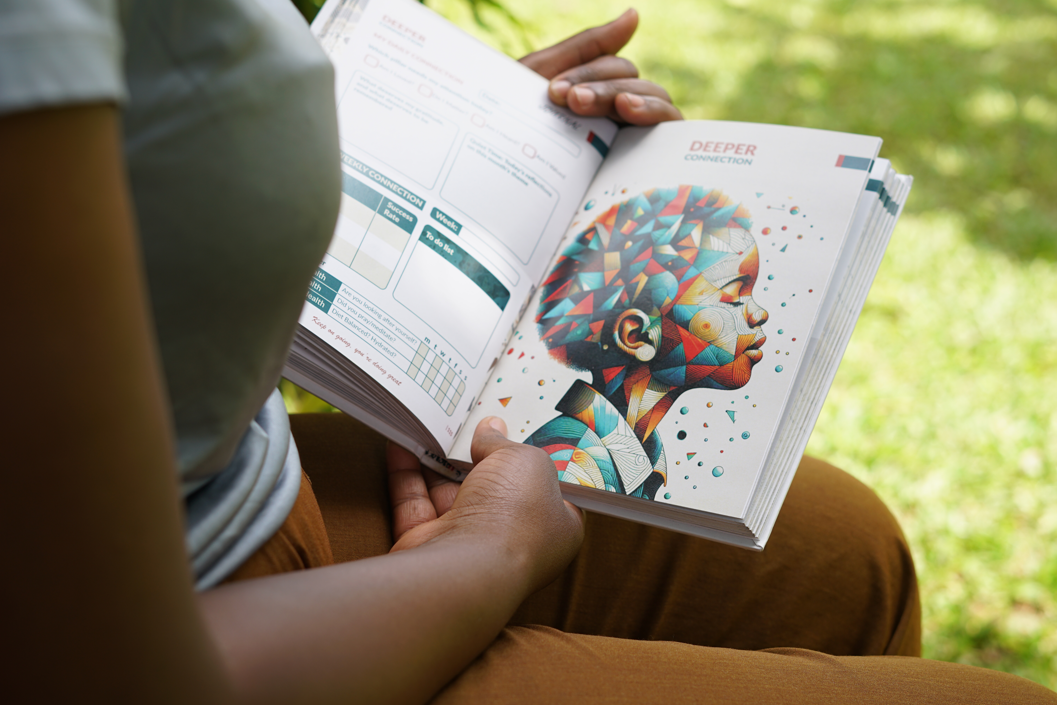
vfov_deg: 20.6
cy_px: 346
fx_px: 1938
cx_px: 566
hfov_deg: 30.5
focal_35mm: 66
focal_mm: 50
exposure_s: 1/200
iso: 100
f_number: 4
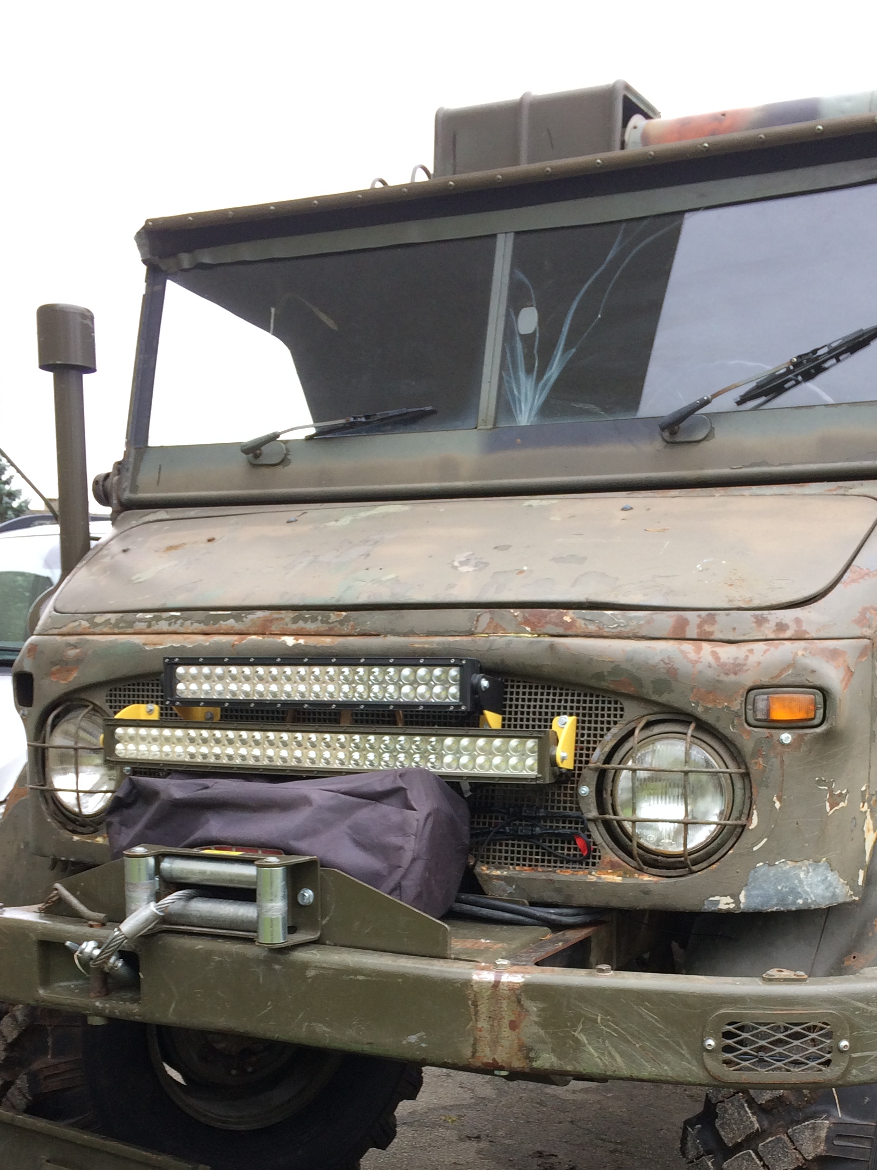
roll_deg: -0.4
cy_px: 833
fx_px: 1486
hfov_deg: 32.8
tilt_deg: -9.3
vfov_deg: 42.0
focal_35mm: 44
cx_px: 525
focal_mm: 4.15
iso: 40
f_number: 2.2
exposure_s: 1/50
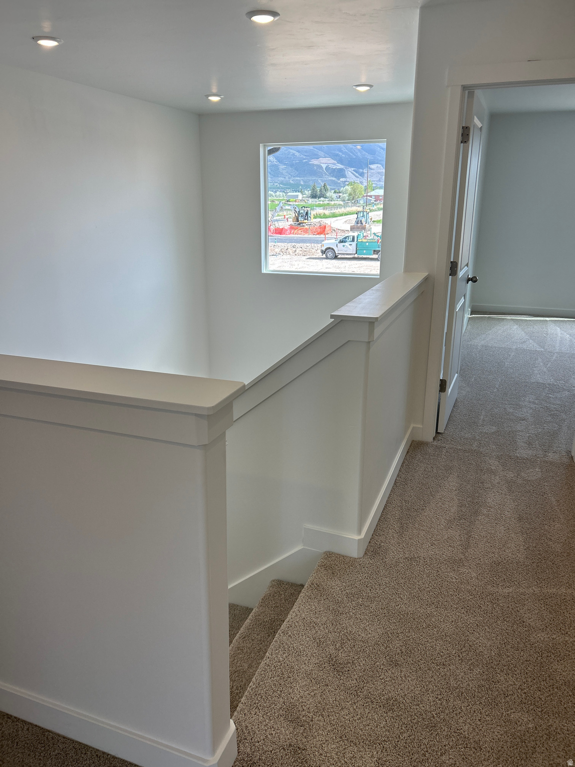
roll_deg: +0.5
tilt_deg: -18.0
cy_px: 384
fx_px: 576
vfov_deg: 67.3
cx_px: 288
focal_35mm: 26
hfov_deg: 53.1
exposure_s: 1/367
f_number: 1.5
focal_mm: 5.7
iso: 50
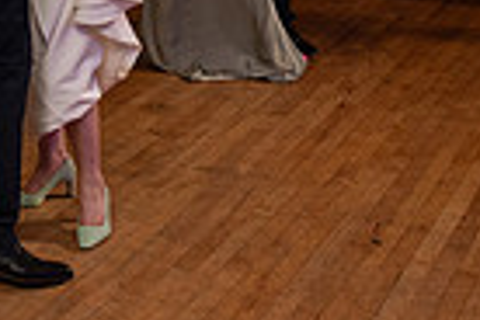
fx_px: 1347
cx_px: -191
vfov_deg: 12.7
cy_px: -197
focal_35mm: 101
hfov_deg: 18.4
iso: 500
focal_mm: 24
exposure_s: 1/160
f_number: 3.5
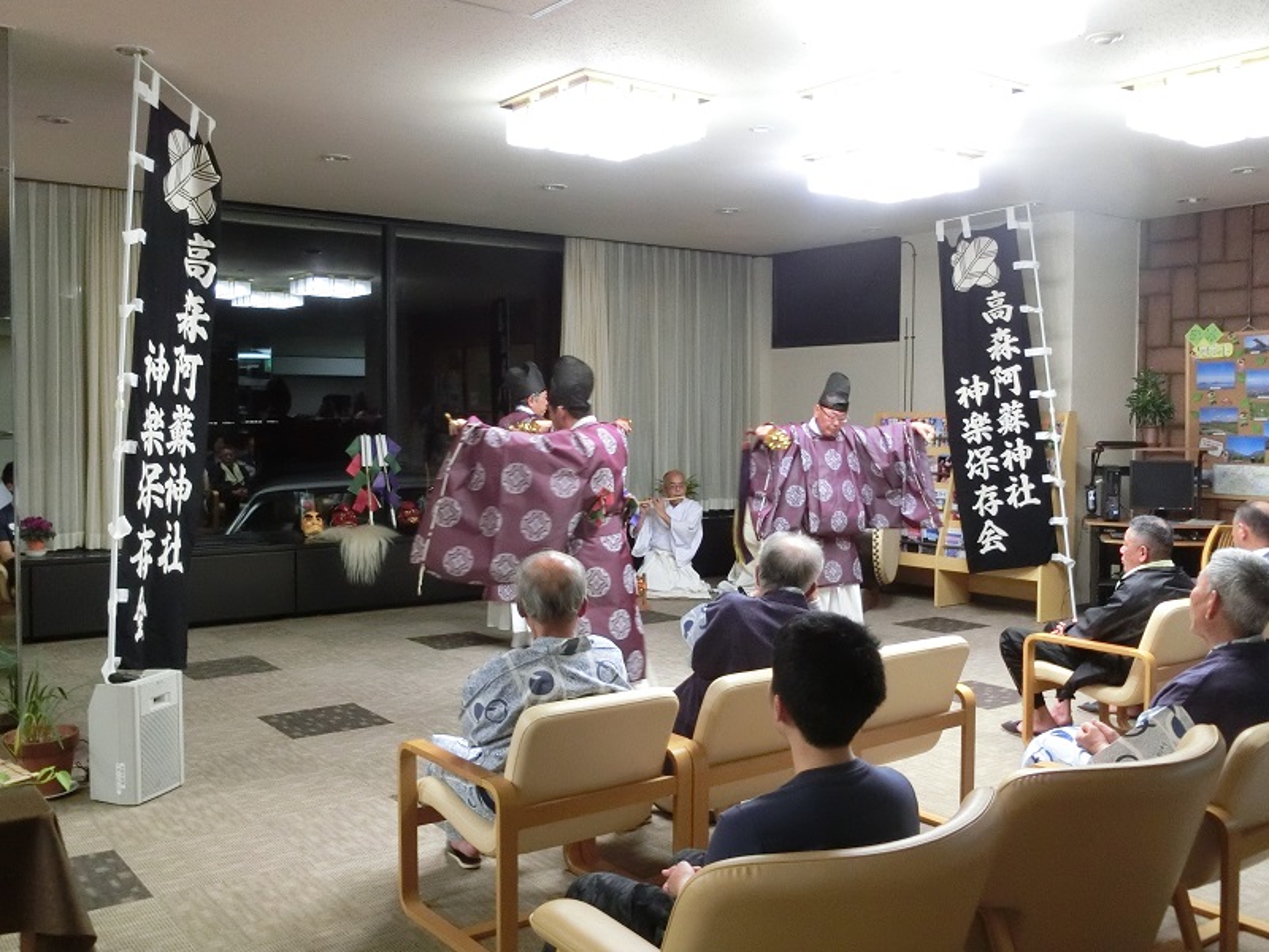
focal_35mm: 34
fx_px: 1246
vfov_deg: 41.8
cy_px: 476
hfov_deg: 54.0
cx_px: 634
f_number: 3.9
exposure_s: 1/25
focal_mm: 6
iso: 800
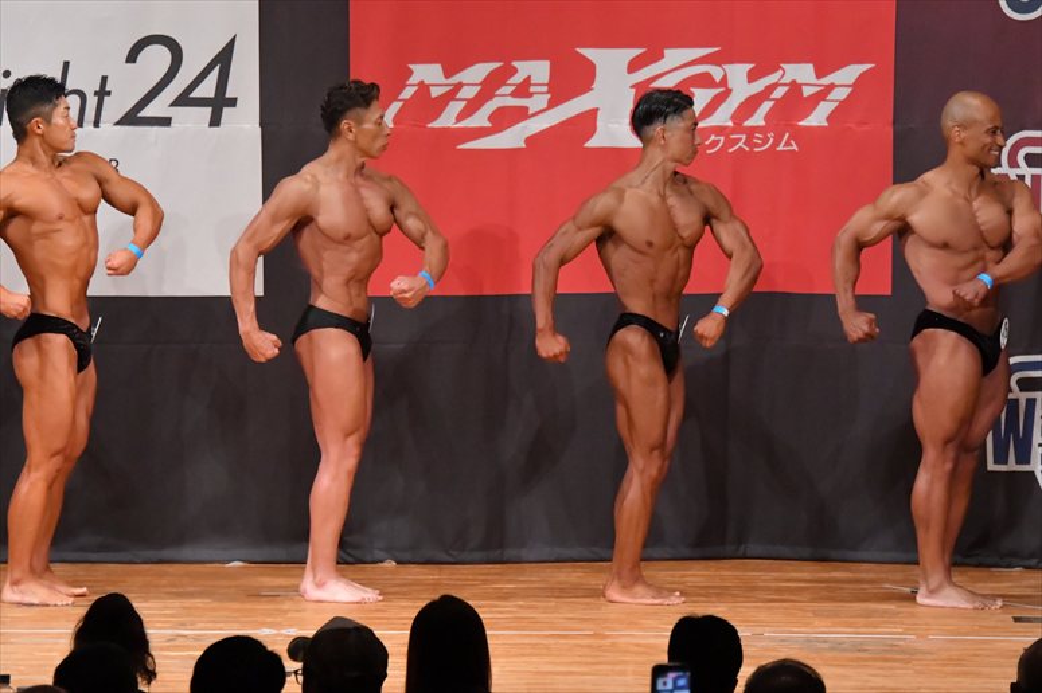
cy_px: 346
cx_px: 521
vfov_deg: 5.4
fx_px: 7377
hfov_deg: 8.1
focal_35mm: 255
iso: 9000
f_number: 5.6
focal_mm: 170
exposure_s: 1/400
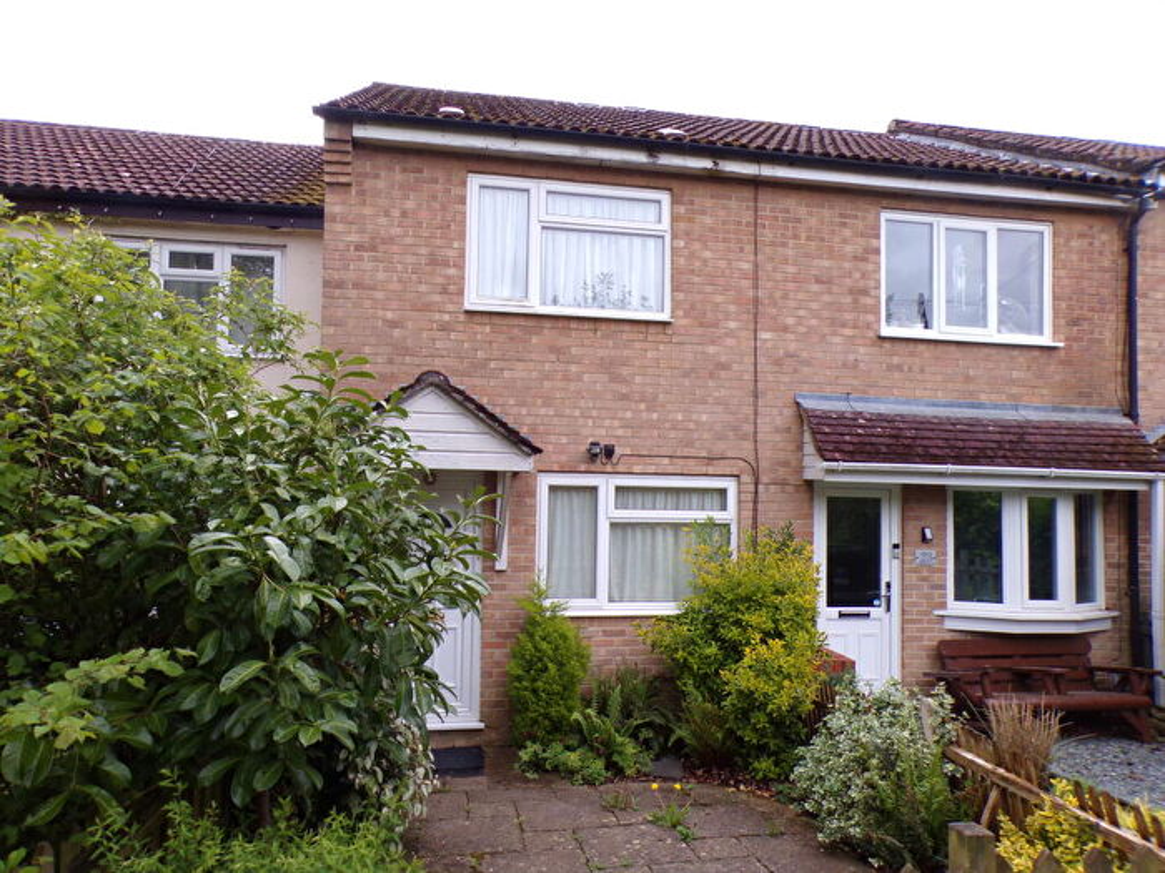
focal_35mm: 24
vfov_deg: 56.8
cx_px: 582
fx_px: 808
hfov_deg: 71.6
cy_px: 436
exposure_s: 1/125
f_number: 5.8
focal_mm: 4.3
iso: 80
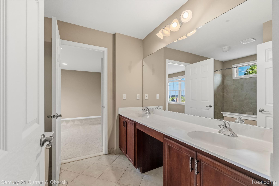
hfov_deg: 100.4
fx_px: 116
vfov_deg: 77.3
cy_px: 93
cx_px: 140
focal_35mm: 15
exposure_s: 1/4
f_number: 8
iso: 1250
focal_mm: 10
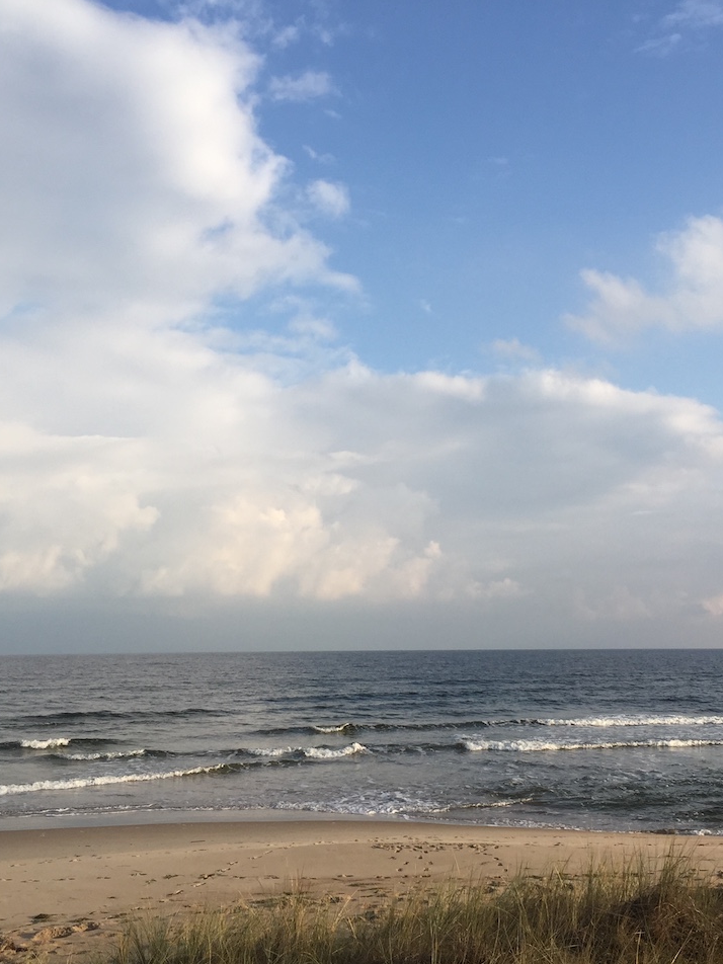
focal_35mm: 39
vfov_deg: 47.9
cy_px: 484
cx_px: 412
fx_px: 1086
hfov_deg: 36.8
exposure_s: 1/1522
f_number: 2.2
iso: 32
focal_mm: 4.15
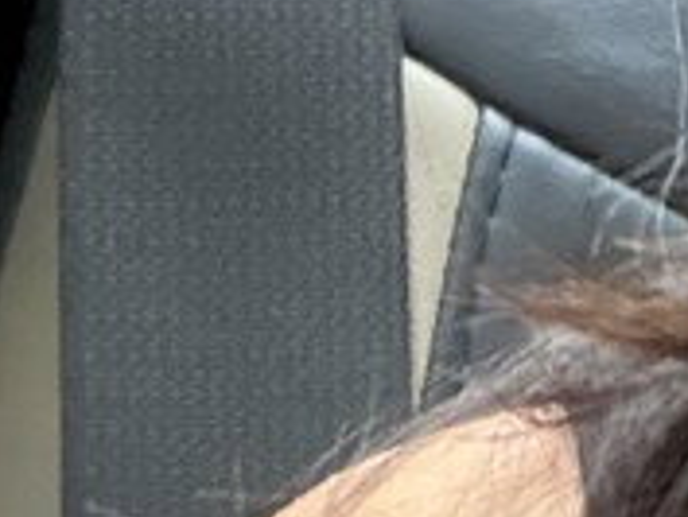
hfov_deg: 9.0
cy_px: -31
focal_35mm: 203
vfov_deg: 7.3
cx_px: 1493
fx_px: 4037
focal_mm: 2.71
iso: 640
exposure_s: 1/28
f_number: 1.9
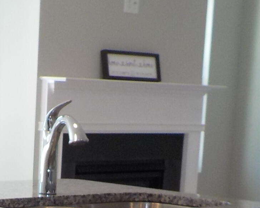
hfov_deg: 15.8
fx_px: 931
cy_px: 316
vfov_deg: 12.1
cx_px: 44
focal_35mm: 121
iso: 125
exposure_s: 1/50
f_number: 3.3
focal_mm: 4.1
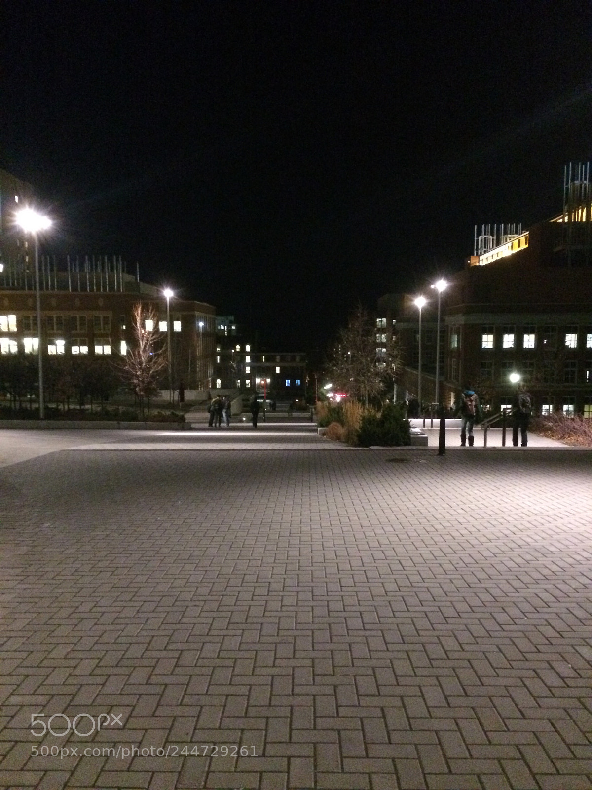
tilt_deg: -6.8
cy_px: 395
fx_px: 661
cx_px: 296
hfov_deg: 48.2
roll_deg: +0.5
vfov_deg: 61.7
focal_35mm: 29
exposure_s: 1/15
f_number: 2.2
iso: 800
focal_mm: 4.15
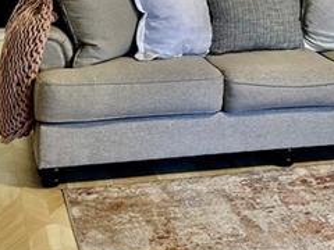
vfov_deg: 16.8
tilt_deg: -1.7
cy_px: -118
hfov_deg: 24.2
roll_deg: -2.0
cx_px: 238
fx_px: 772
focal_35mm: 80
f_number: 1.78
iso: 250
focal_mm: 6.86
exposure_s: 1/60
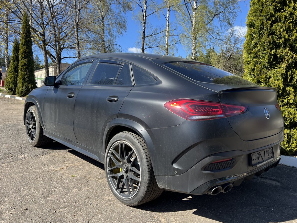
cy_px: 109
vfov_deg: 48.2
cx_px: 163
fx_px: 249
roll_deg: +0.3
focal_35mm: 29
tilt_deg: -0.8
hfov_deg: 61.5
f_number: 1.5
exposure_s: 1/1431
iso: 50
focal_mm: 5.7
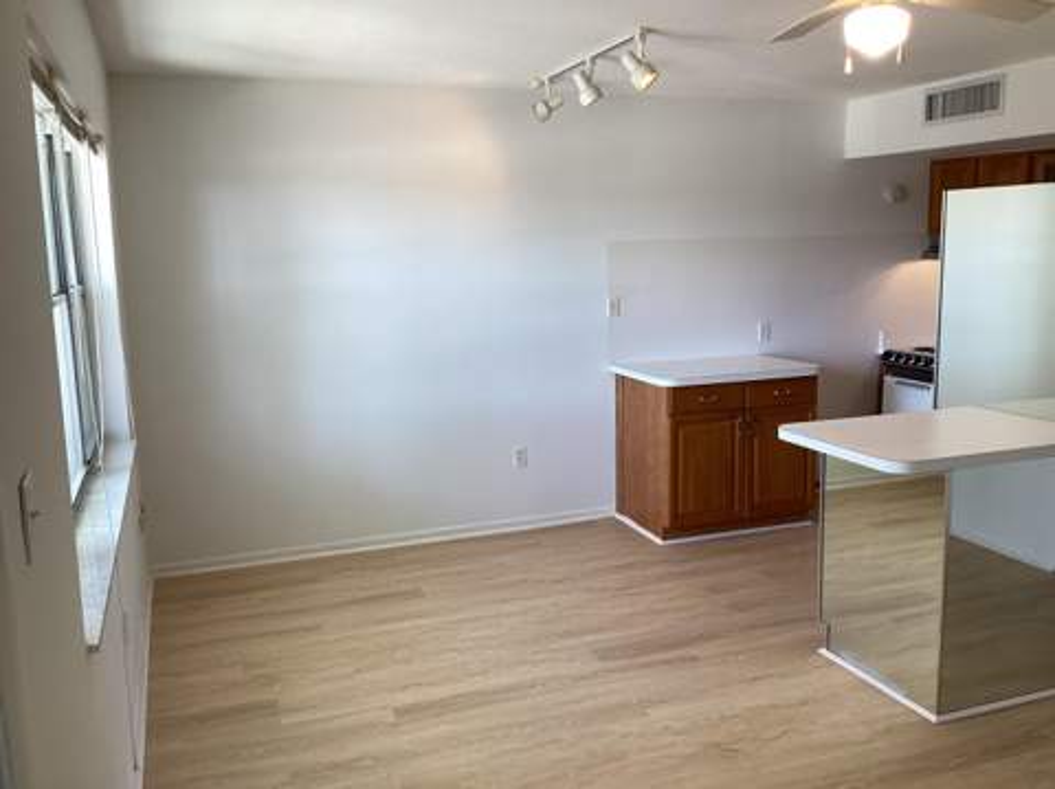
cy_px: 394
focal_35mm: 31
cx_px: 528
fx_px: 944
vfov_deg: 45.4
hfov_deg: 58.4
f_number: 2.4
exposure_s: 1/120
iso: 64
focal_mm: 3.3
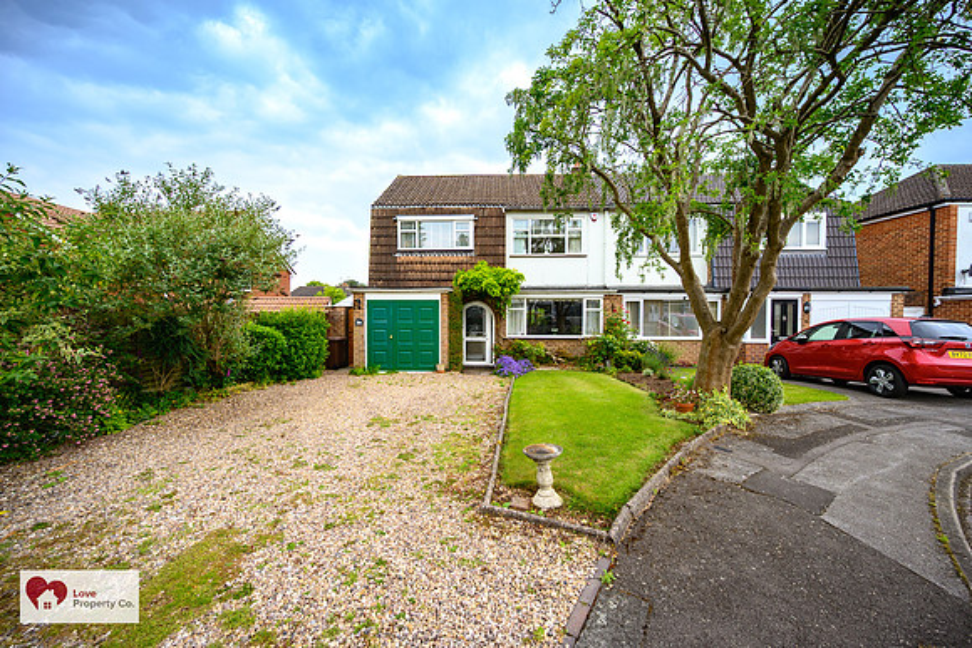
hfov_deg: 104.2
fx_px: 378
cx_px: 486
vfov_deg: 81.2
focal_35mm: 14
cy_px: 324
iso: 100
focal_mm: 14
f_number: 5.6
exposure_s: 1/250
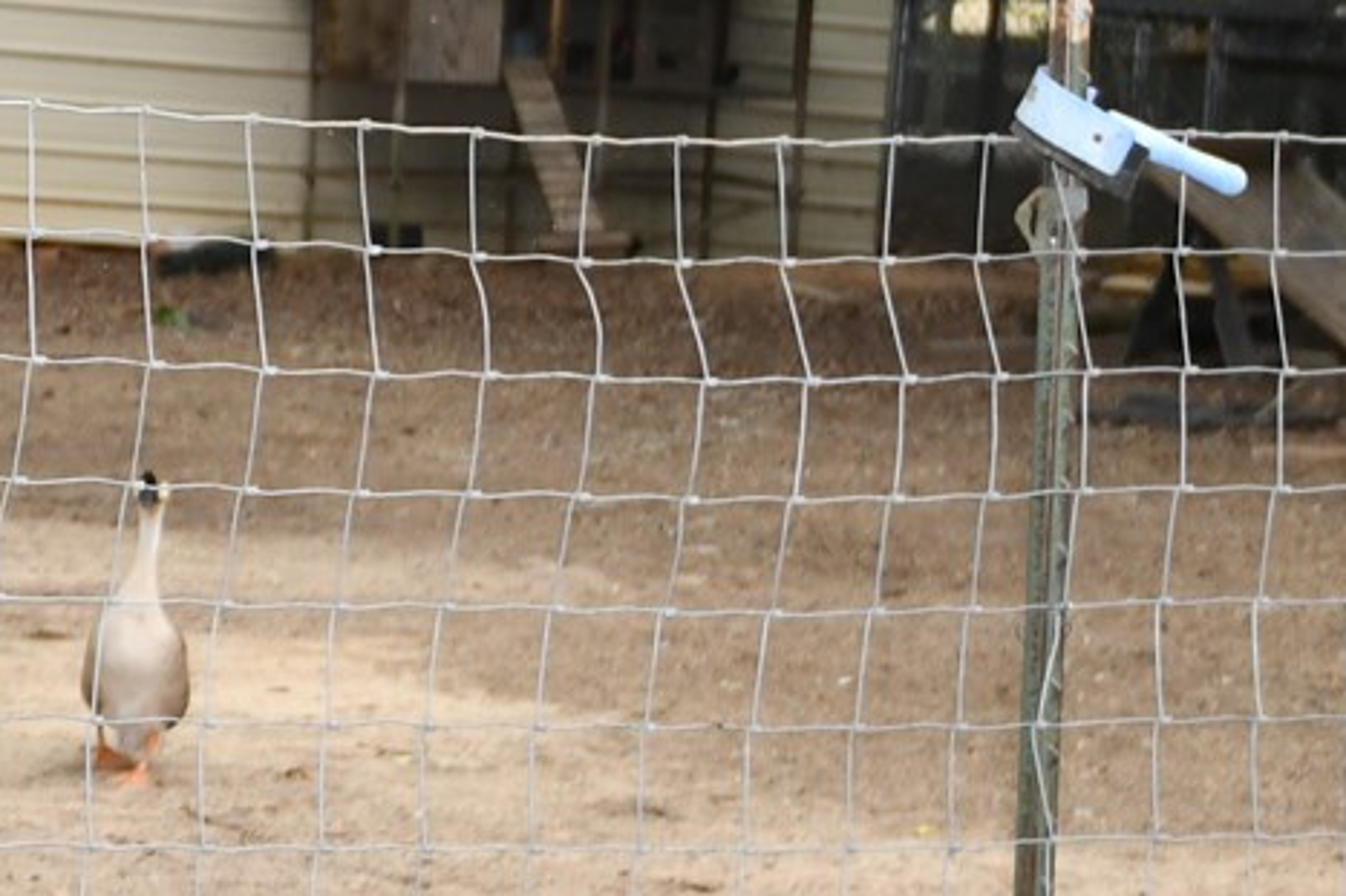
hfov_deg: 11.0
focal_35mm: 172
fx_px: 6428
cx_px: -1231
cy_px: -151
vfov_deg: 7.9
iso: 400
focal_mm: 31
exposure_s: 1/250
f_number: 4
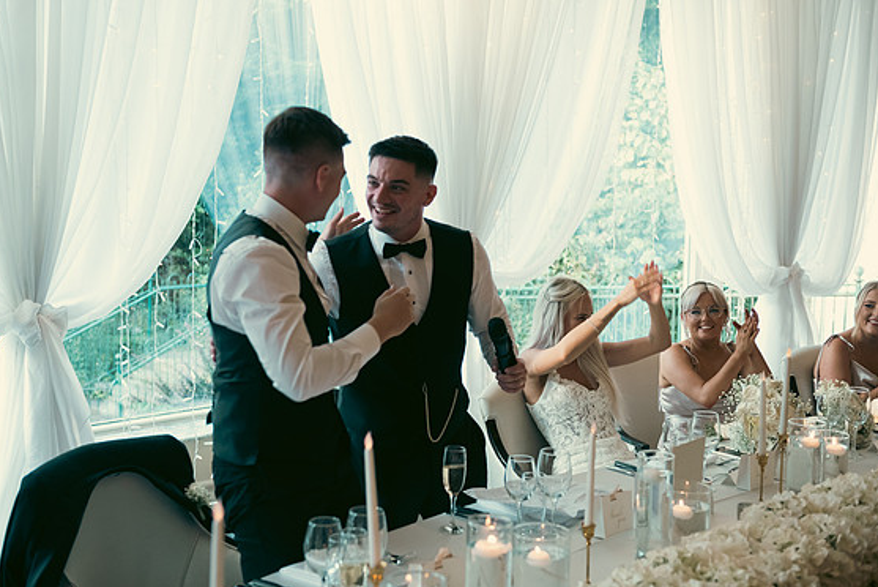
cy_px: 291
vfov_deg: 27.0
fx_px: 1220
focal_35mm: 50
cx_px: 426
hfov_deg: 39.6
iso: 400
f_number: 3.5
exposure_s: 1/160
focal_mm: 48
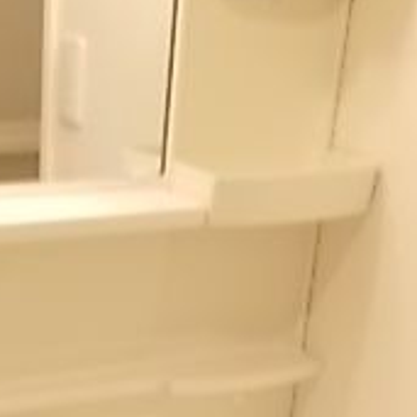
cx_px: 0
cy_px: 536
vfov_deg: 18.8
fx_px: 1172
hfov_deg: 19.6
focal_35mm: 86
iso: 200
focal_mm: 4.6
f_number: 3.2
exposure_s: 1/20
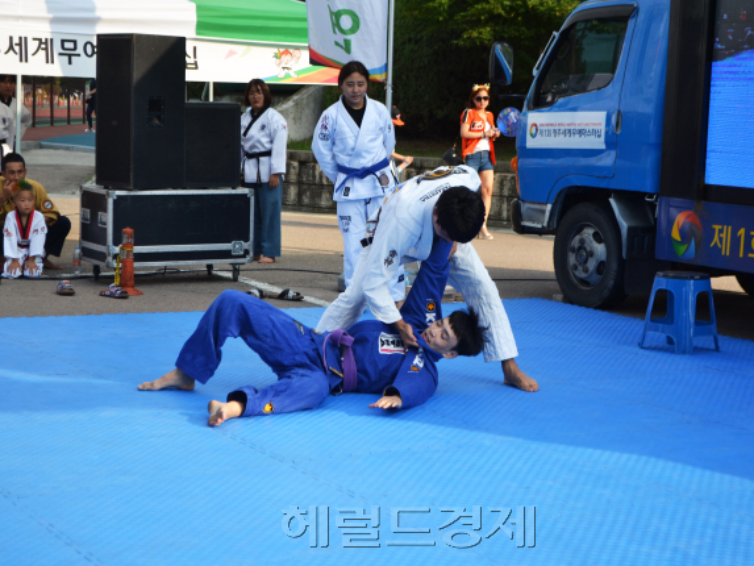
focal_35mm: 72
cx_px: 407
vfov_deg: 20.4
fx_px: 1569
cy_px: 284
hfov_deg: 27.0
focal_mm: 44
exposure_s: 1/1000
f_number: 5.3
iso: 400
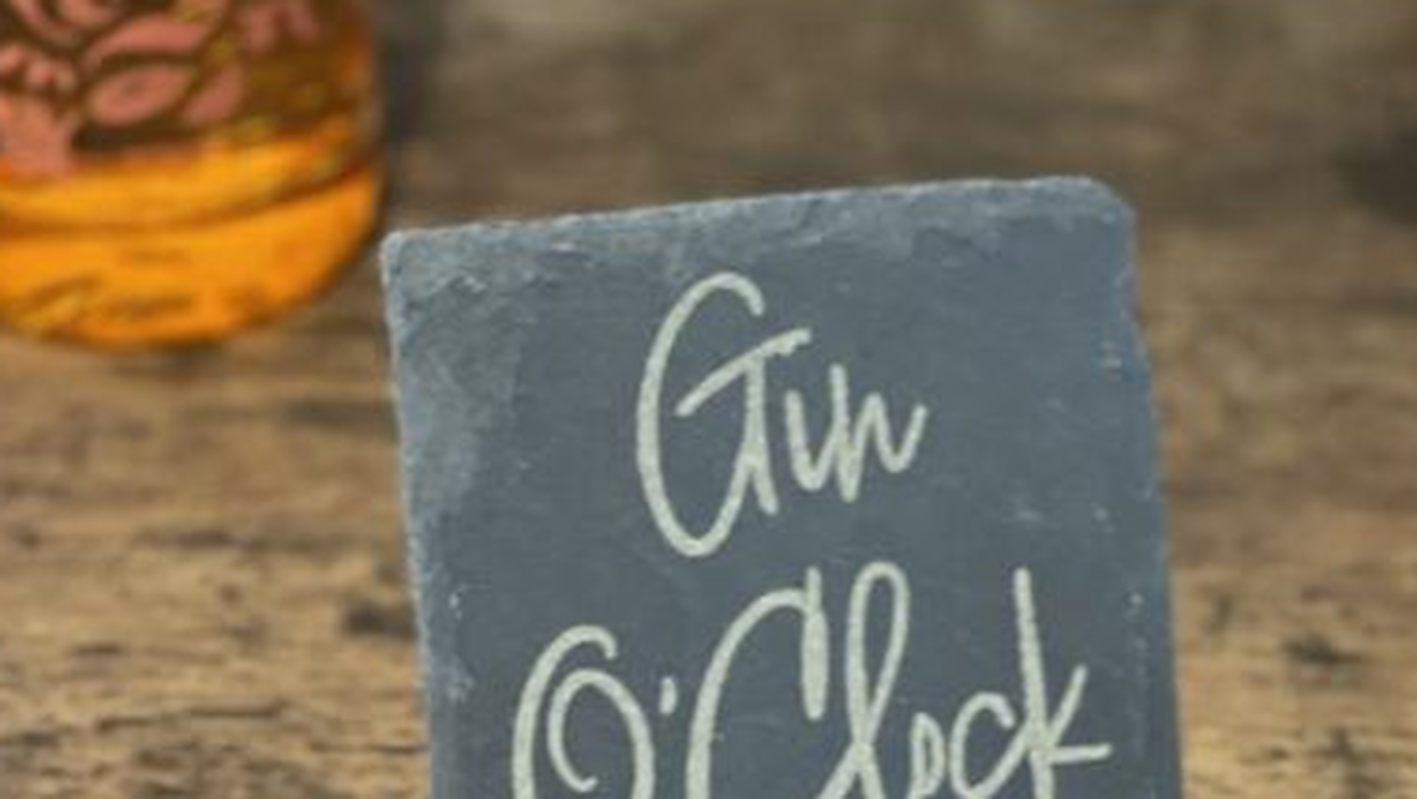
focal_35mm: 100
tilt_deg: -40.9
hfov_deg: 21.3
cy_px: 733
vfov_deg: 12.0
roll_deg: -0.4
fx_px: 3759
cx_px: 888
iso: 400
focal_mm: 6
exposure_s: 1/33
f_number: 2
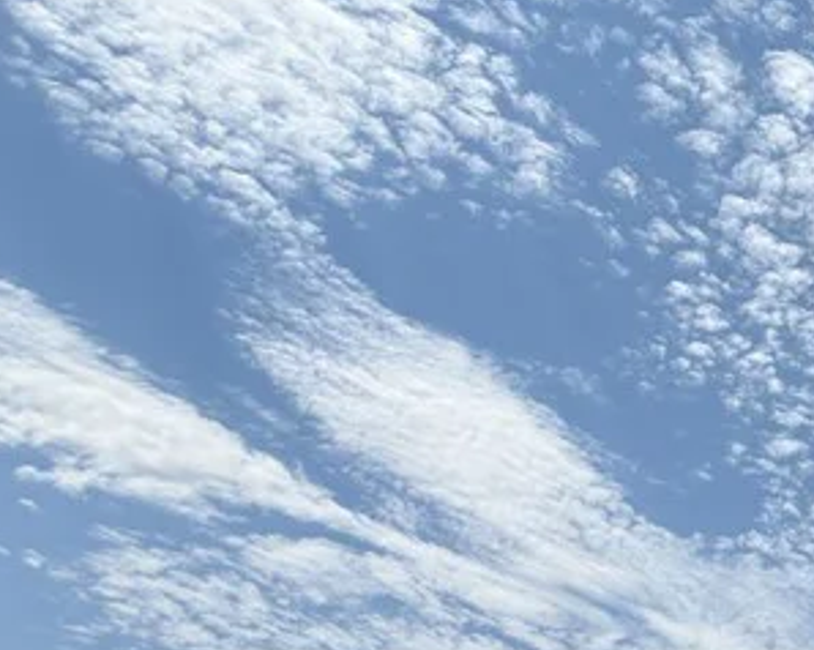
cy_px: 527
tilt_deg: +28.4
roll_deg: -2.6
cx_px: 1278
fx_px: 1132
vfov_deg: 31.2
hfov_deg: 26.2
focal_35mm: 47
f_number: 2.2
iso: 20
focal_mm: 2.22
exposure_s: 1/1656
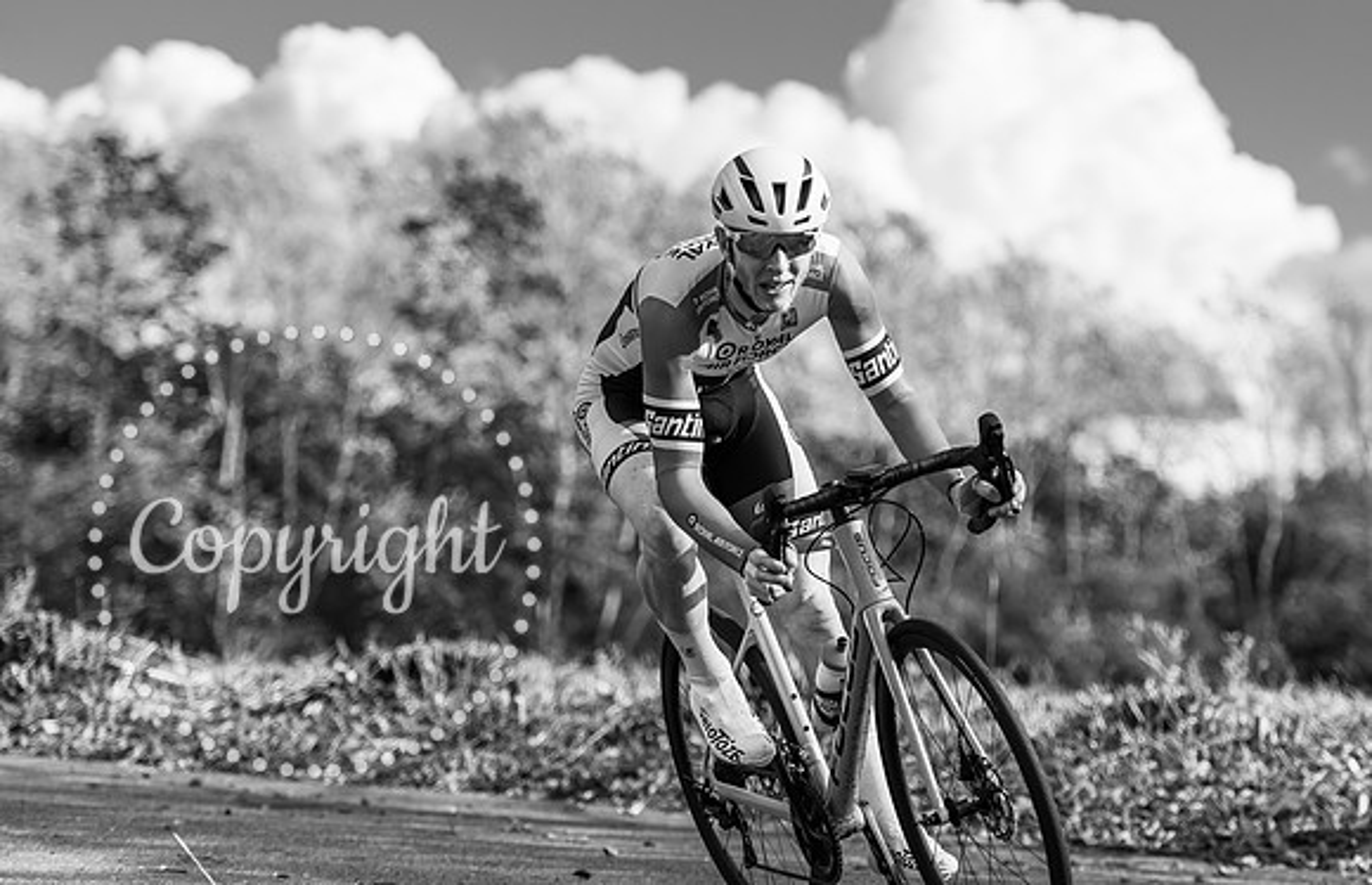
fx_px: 4267
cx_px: 784
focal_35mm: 113
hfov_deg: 18.3
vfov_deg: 11.8
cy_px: 362
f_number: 2.8
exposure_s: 1/4000
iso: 160
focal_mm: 98
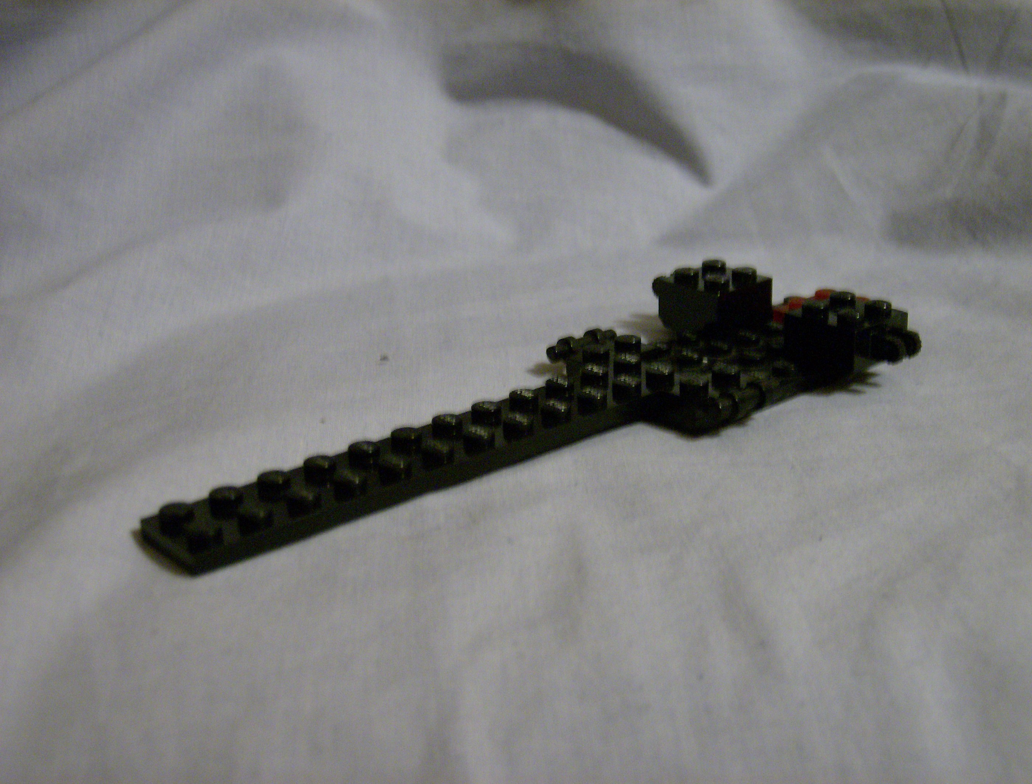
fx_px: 1378
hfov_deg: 41.1
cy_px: 392
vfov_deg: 31.8
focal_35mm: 46
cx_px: 516
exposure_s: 1/11
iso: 200
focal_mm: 7.7
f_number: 3.1
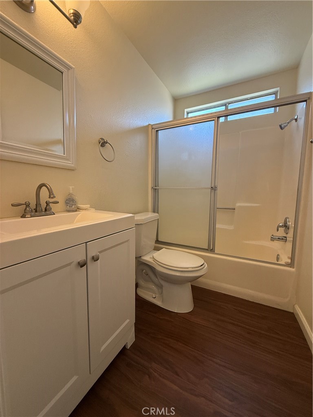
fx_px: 169
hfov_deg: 85.7
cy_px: 208
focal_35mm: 14
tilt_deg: -6.3
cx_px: 156
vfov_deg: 102.1
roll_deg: -0.8
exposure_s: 1/120
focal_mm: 2.22
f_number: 2.2
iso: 320
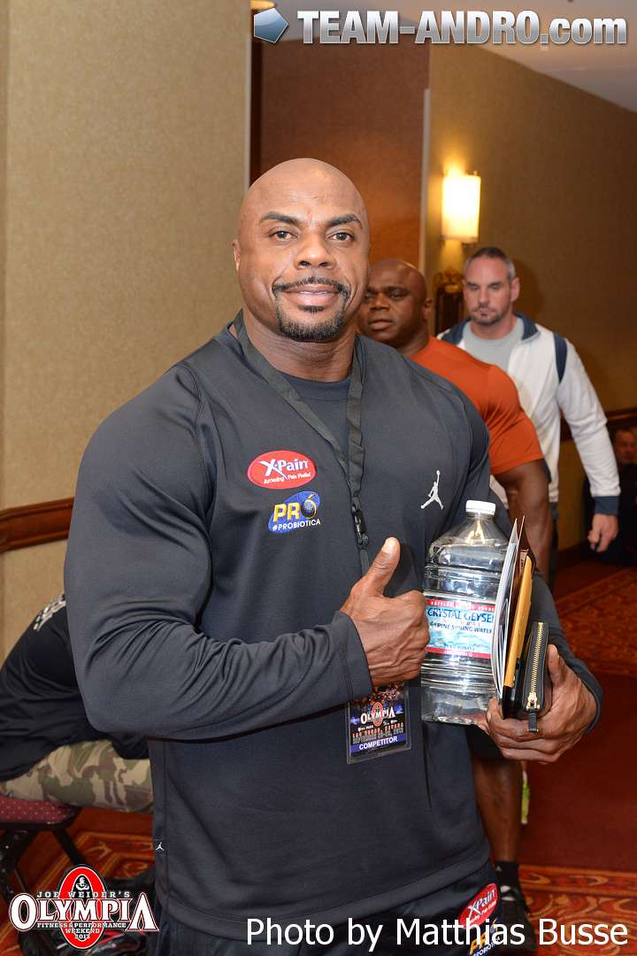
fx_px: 1327
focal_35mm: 50
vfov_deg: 39.6
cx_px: 318
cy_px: 478
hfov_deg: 27.0
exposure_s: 1/60
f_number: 9
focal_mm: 50
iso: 2000
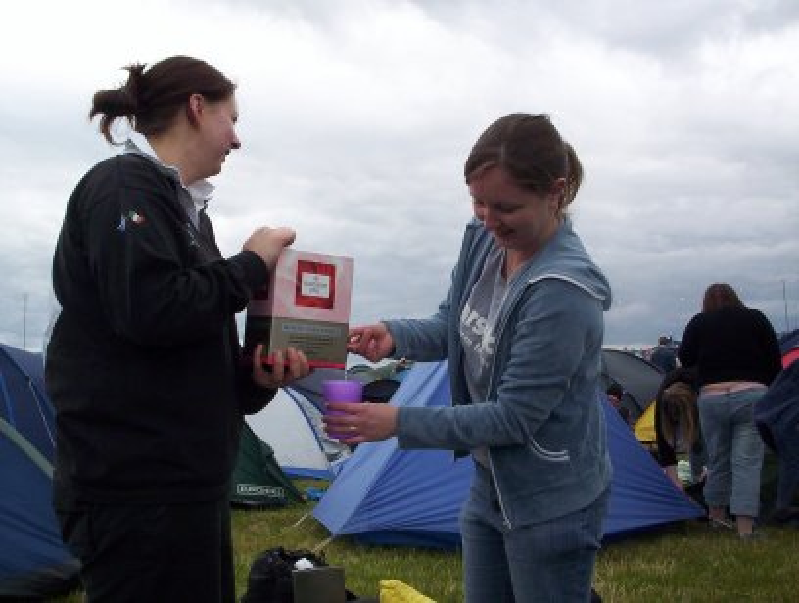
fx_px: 879
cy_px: 302
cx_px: 400
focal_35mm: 38
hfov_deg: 48.9
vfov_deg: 37.9
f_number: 4.5
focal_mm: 4.99
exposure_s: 1/382
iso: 100
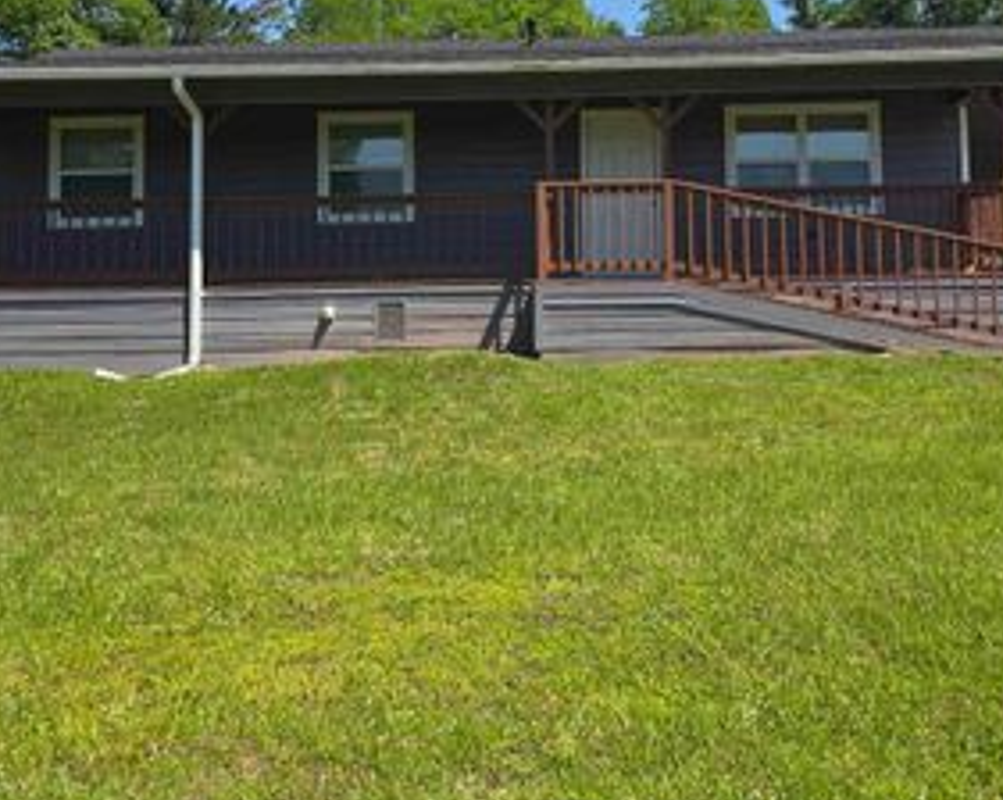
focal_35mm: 40
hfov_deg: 45.7
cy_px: 205
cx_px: 578
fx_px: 1186
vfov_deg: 36.4
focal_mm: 6.3
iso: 12
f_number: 1.7
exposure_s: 1/823
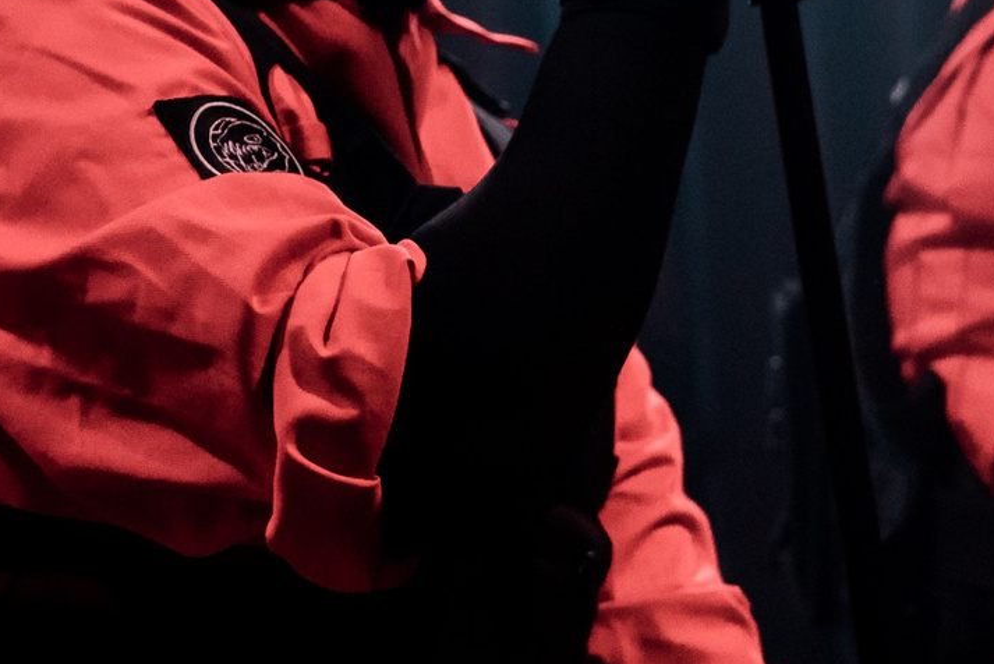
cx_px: 678
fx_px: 4364
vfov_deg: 8.7
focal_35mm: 158
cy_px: 105
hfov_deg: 13.0
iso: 2000
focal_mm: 44
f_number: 3.2
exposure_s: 1/500
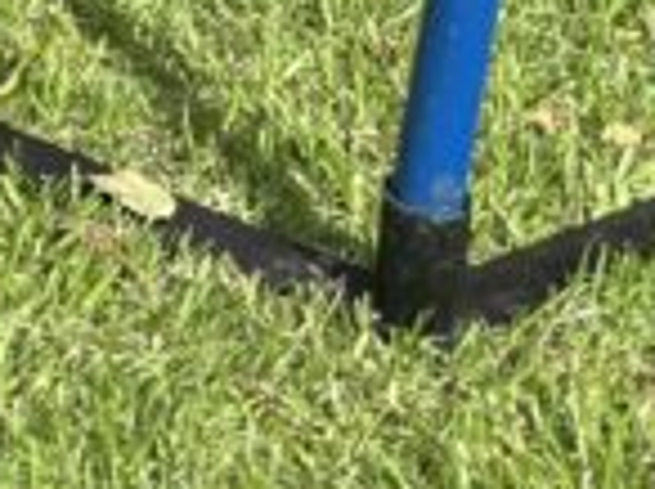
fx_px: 2588
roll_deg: -0.6
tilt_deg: -13.3
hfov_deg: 12.2
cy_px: -731
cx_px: -776
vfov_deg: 9.5
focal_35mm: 137
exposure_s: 1/2410
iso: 50
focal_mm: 5.1
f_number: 1.6
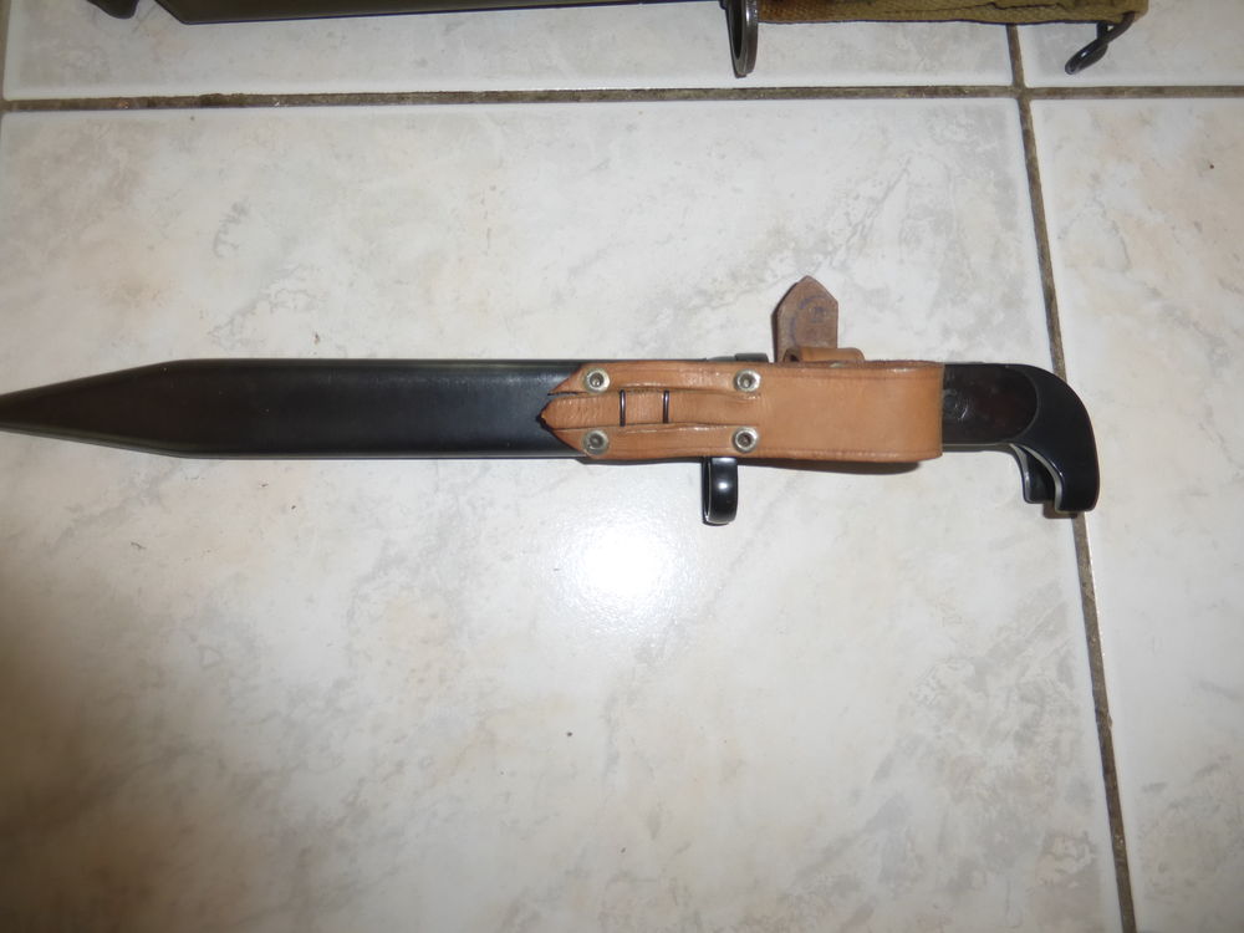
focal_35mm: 24
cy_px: 466
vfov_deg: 56.8
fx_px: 862
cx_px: 622
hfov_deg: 71.6
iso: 100
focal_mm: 4.3
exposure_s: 1/4
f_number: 3.3
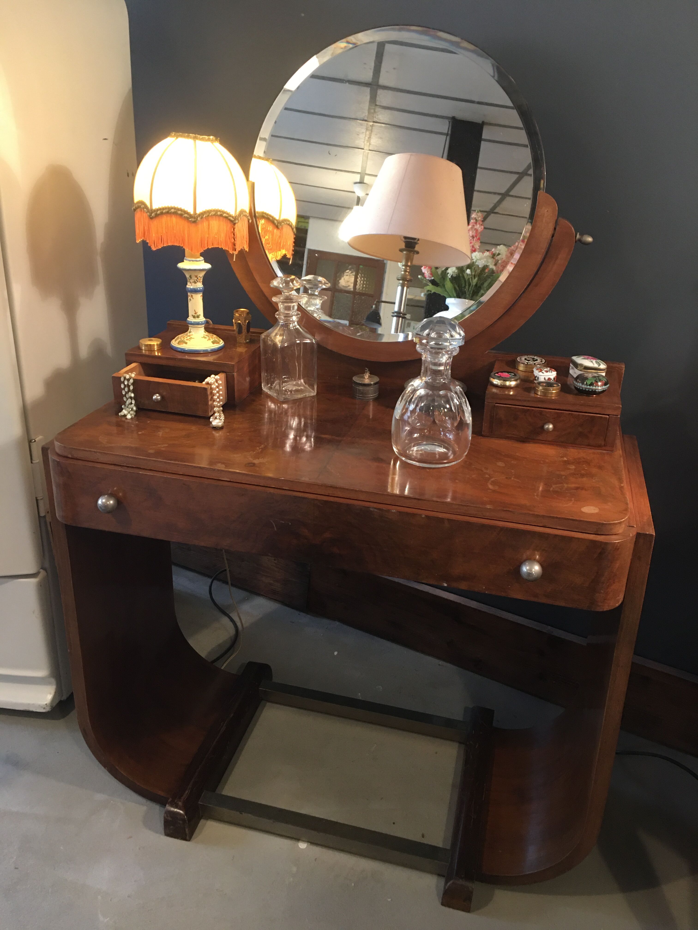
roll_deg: -2.0
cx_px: 349
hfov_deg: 48.2
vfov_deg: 61.7
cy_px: 465
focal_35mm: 29
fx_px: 780
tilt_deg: -23.6
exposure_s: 1/17
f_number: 2.2
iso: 100
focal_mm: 4.15
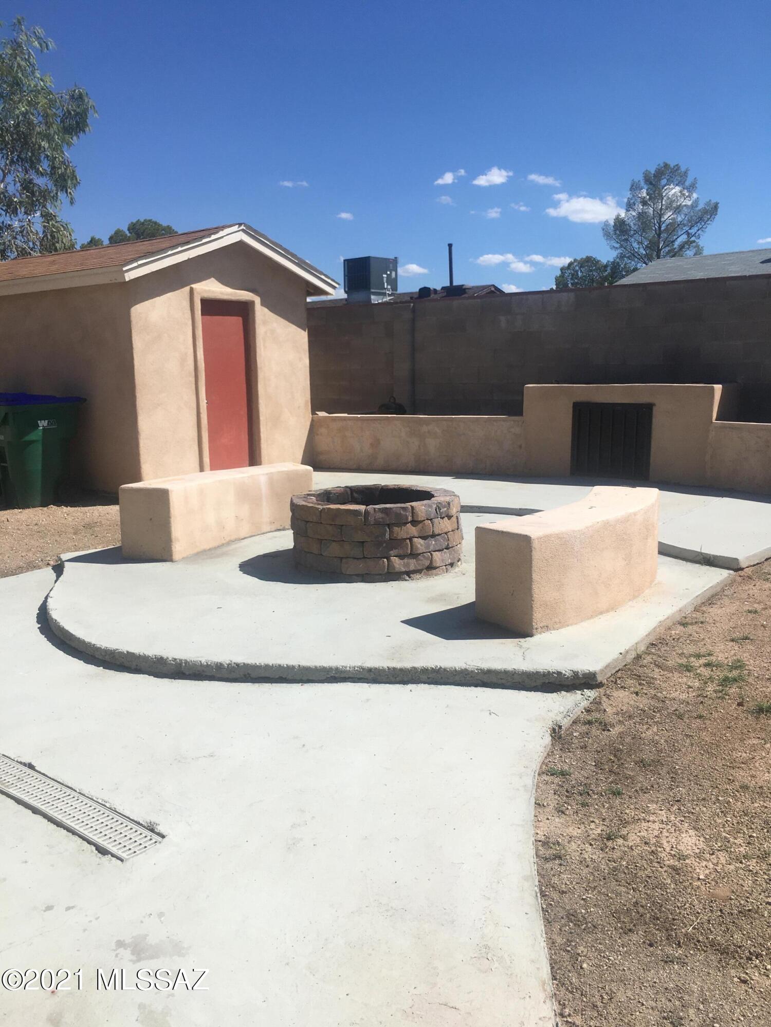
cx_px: 386
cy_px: 514
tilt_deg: -11.0
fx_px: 861
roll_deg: -0.2
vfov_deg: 61.7
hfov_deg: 48.2
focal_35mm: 29
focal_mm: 4.15
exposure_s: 1/2653
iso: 25
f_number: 2.2
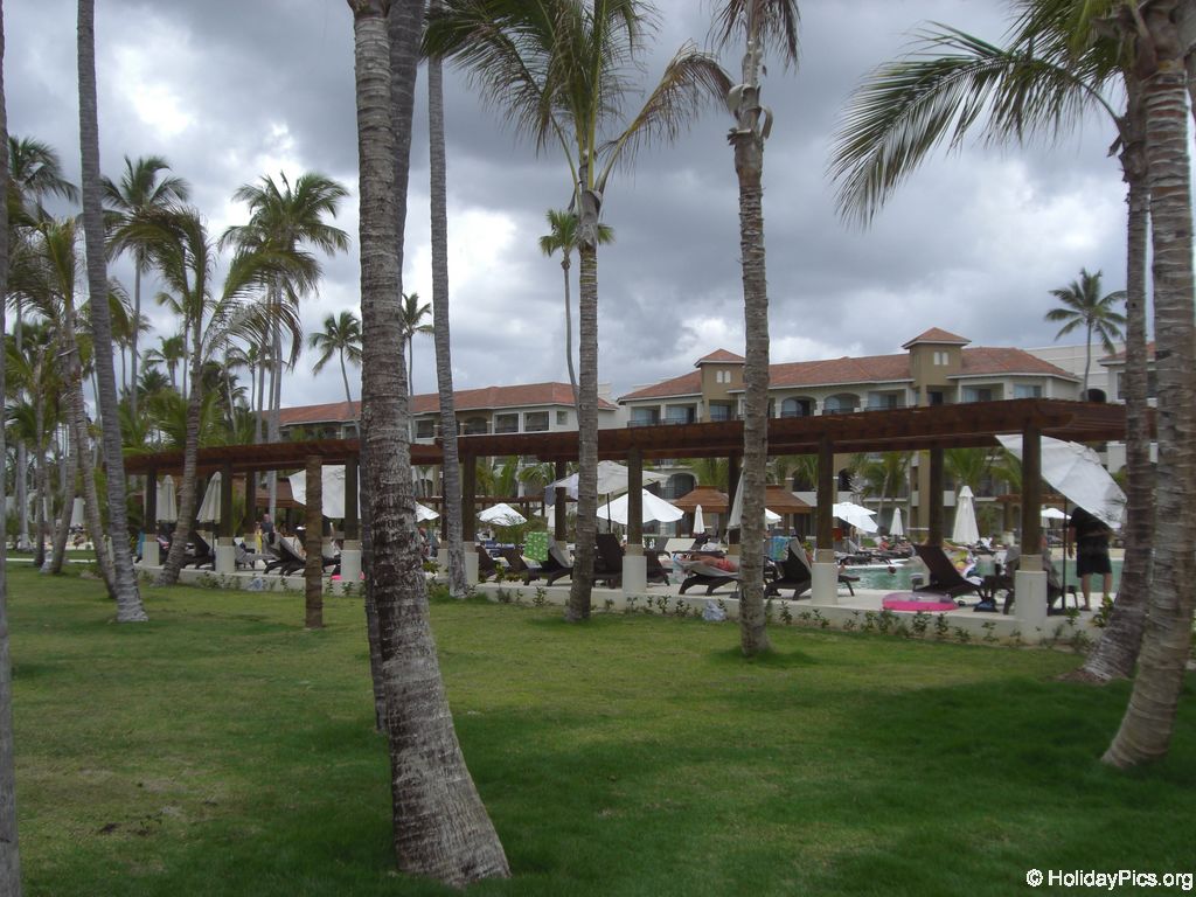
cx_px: 598
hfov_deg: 49.0
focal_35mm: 38
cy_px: 448
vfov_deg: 37.7
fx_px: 1313
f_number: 8
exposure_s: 1/125
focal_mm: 6.2
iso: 64
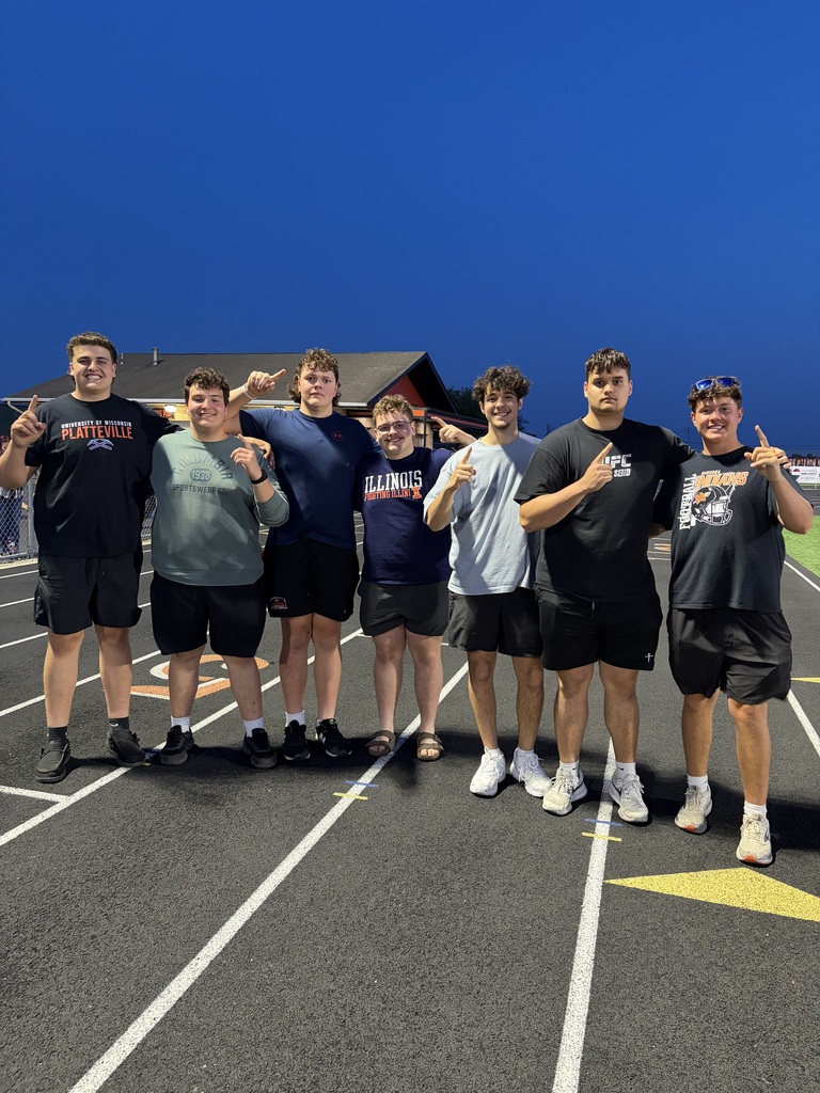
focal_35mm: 26
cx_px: 410
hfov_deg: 53.1
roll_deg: -1.7
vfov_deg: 67.3
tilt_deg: -6.3
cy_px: 546
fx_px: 821
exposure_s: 1/40
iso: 400
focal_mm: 5.96
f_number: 1.6
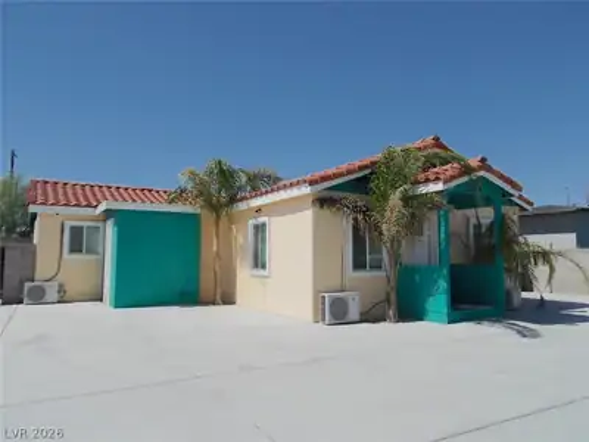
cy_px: 221
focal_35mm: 26
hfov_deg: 67.3
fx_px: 442
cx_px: 294
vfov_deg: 53.1
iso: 80
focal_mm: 4.6
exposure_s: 1/400
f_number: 8
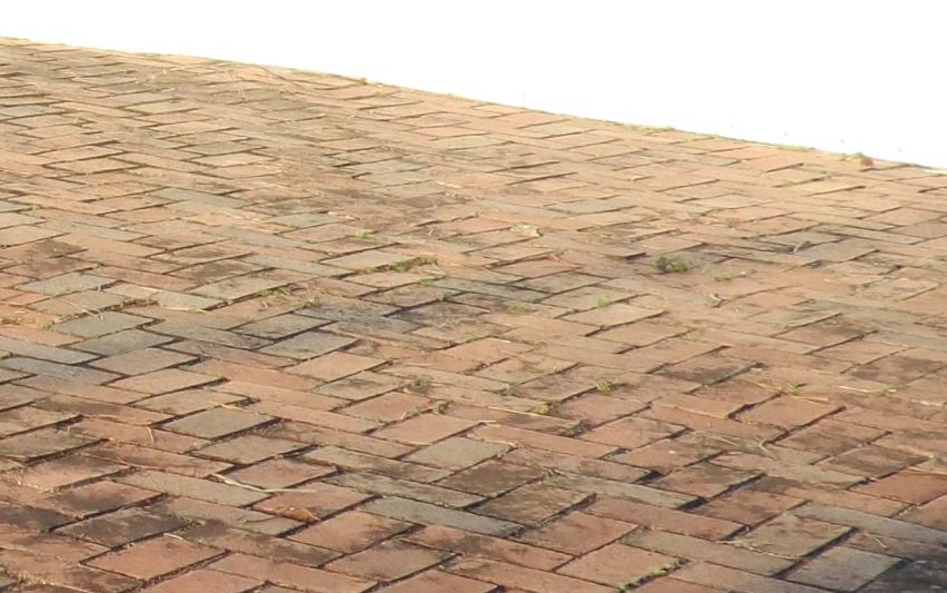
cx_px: -679
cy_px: 70
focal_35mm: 153
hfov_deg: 12.6
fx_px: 3950
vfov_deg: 8.5
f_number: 3.7
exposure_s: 1/180
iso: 80
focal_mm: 6.8
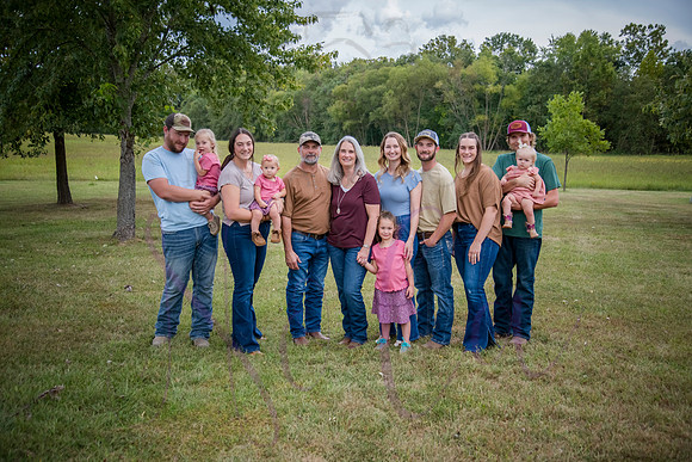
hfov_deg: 50.7
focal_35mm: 38
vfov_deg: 35.1
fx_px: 731
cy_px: 231
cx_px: 346
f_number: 4.5
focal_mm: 38
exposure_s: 1/500
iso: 400
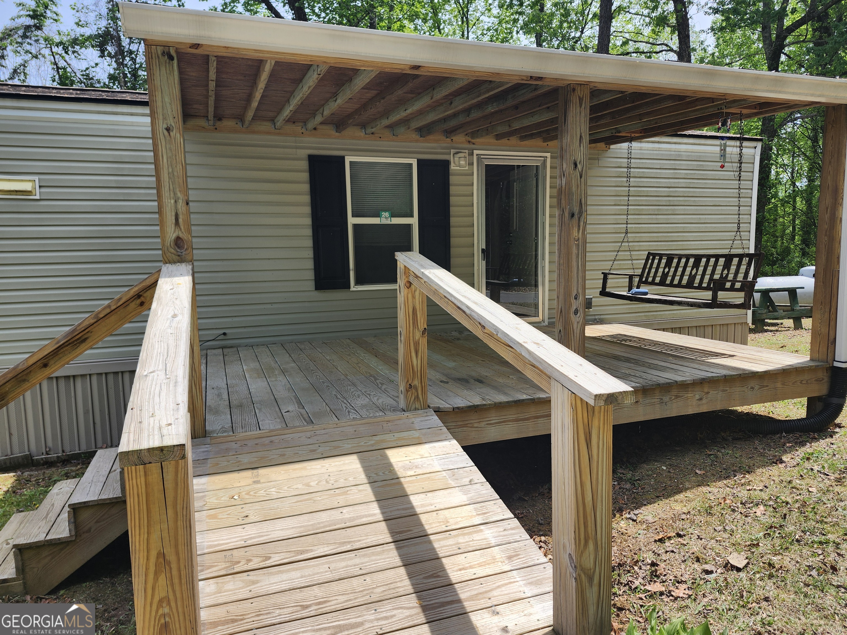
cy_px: 318
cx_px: 424
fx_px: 563
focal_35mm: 23
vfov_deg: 58.9
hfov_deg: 73.9
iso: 25
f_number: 1.8
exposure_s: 1/829
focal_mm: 5.54
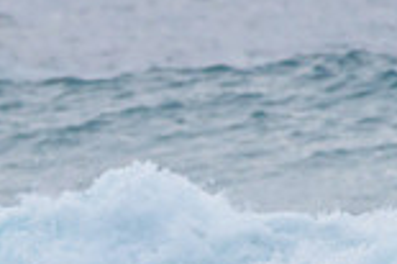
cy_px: 379
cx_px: 0
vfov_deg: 0.6
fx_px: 25271
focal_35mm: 2294
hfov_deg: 0.9
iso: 560
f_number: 5.6
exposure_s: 1/1600
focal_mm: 500
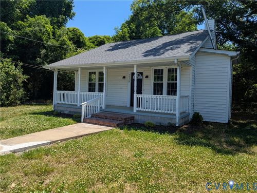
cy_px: 96
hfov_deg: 71.5
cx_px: 128
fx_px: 178
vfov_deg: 56.9
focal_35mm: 24
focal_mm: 6.81
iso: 45
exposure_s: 1/1550
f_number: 1.85
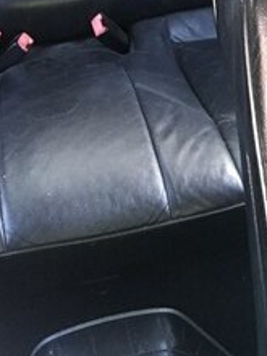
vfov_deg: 25.1
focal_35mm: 72
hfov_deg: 20.4
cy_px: -34
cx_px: 113
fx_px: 740
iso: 200
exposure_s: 1/33
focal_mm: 2.87
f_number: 2.2
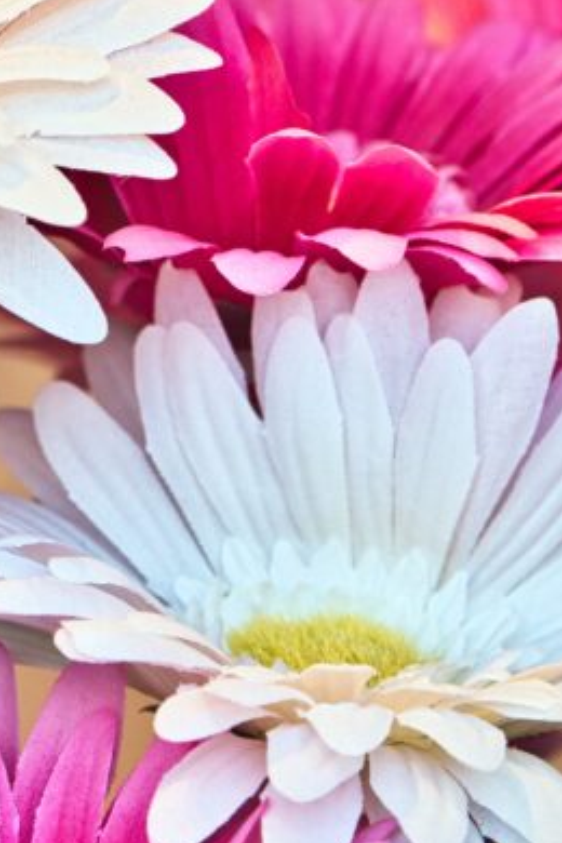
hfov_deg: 2.0
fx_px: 16297
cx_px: 70
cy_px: 441
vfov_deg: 3.0
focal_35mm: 696
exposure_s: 1/85
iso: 160
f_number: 5
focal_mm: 176.7
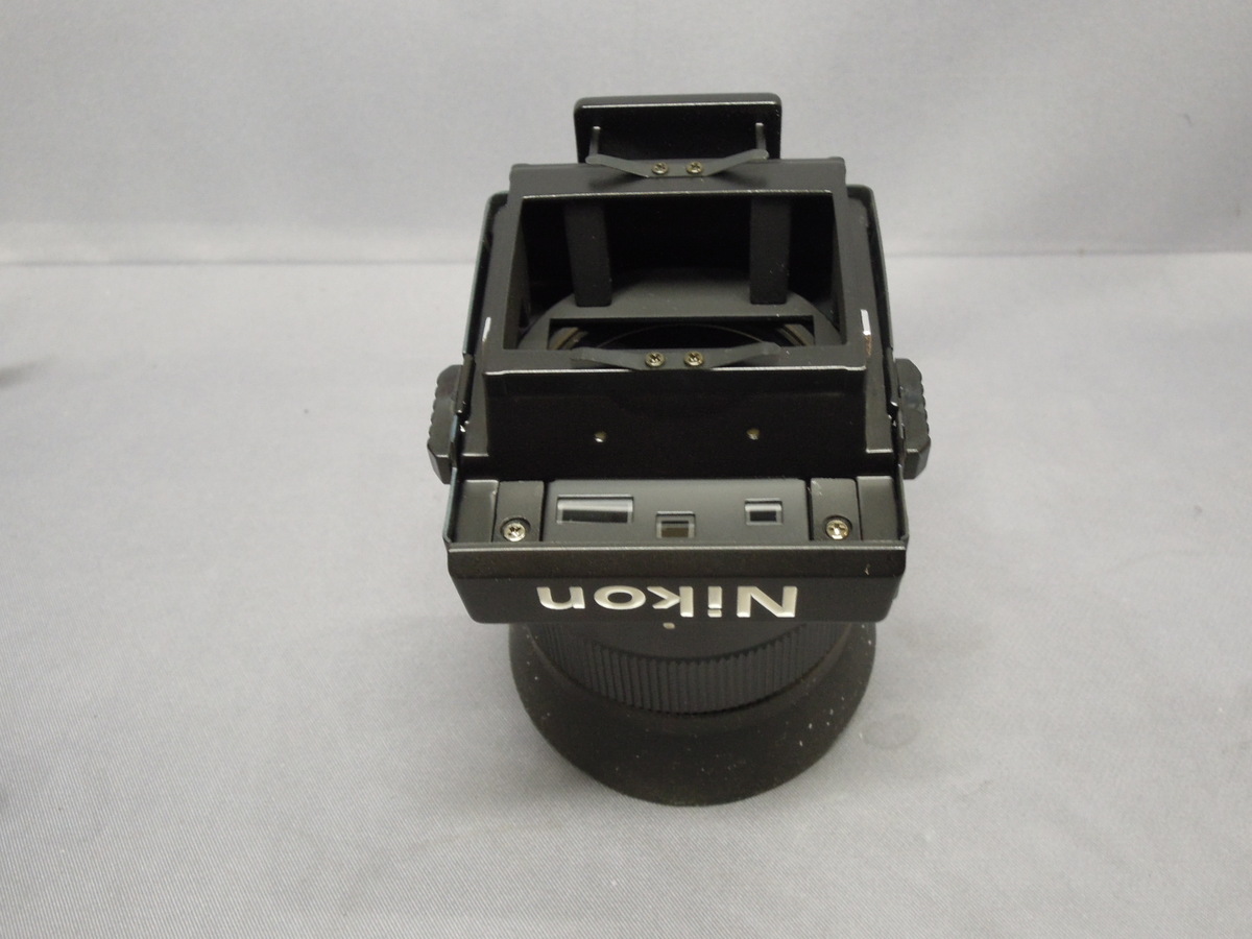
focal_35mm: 40
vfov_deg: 36.0
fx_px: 1447
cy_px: 470
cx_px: 626
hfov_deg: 46.8
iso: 400
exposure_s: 1/13
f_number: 5.8
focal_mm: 7.2
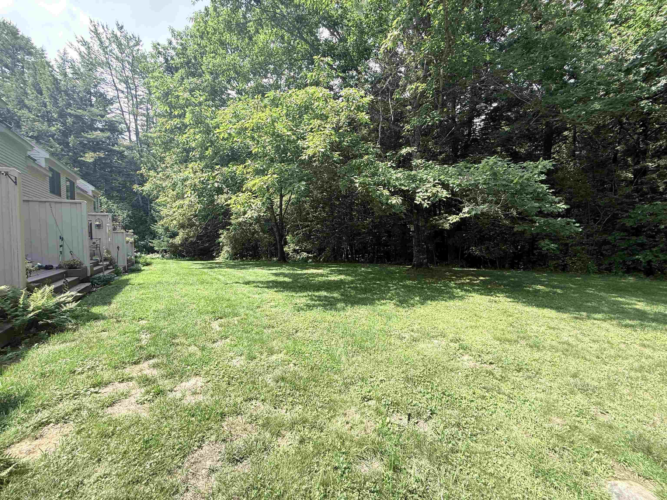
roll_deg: +2.7
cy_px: 250
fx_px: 270
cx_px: 334
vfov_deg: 85.7
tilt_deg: -1.0
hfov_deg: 102.1
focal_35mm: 14
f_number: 2.2
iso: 50
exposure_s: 1/436
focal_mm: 2.22
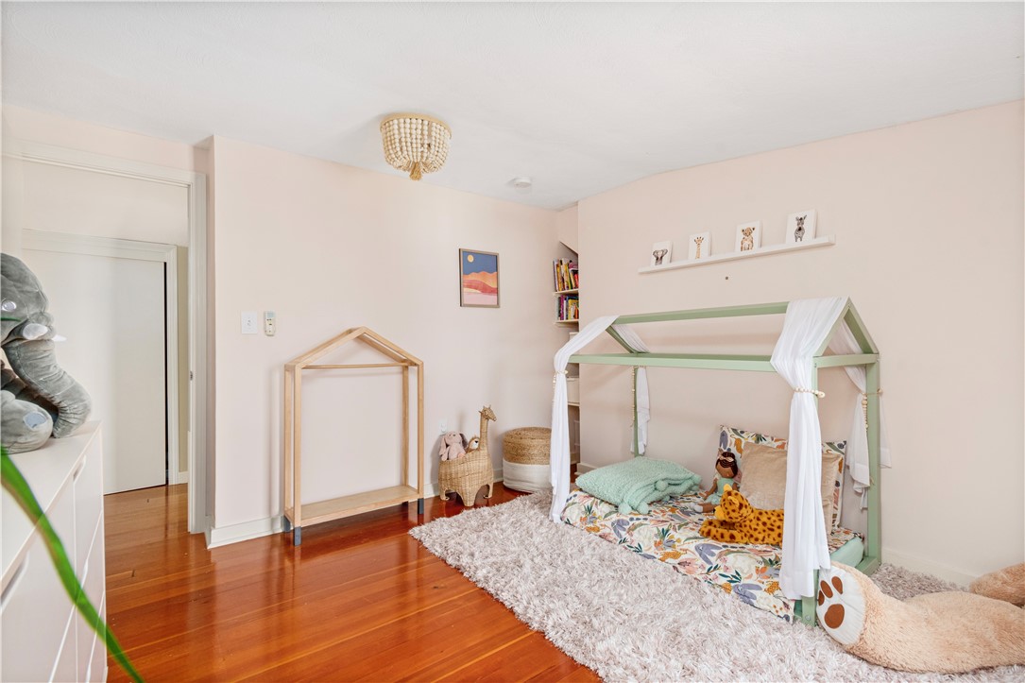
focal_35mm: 15
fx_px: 427
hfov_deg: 100.4
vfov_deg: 77.3
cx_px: 512
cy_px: 342
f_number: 10
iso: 400
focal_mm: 10
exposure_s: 1/30
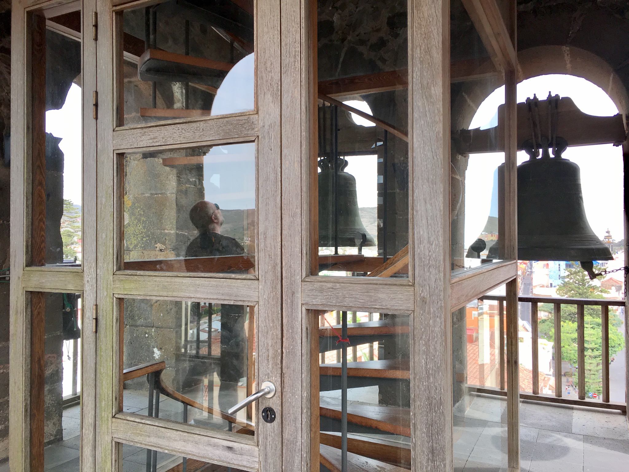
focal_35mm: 29
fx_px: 527
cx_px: 314
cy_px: 236
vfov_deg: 48.2
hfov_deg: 61.7
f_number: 2.2
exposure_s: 1/155
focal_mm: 4.15
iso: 25
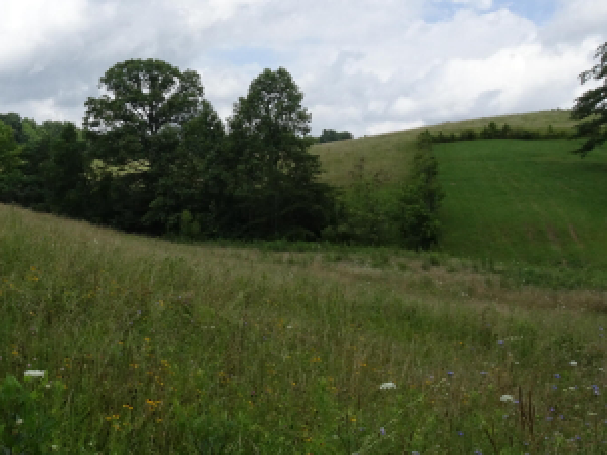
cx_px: 182
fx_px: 929
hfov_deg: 35.7
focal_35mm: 53
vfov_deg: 27.3
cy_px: 145
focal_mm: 4.1
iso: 80
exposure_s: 1/1250
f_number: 3.5
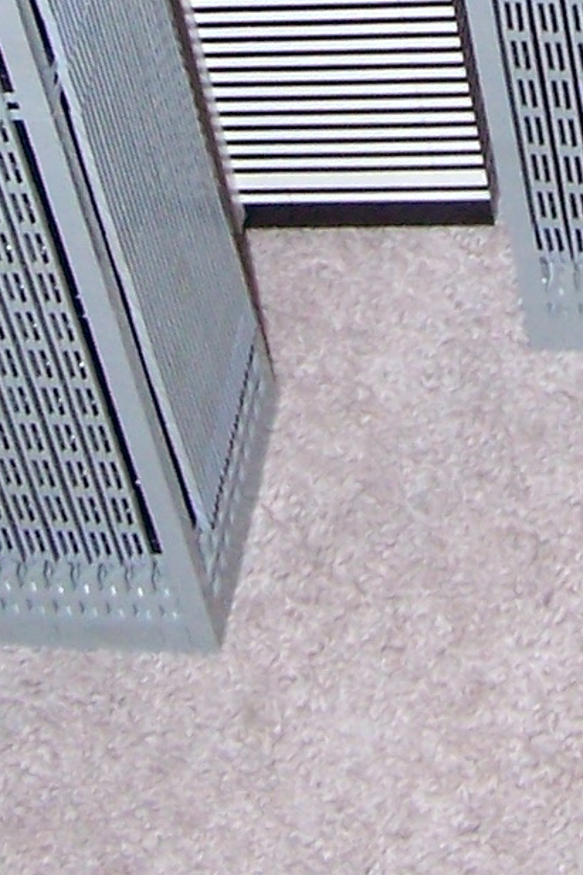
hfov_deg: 8.3
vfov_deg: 12.0
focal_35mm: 165
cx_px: 487
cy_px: -387
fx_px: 4010
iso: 140
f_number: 2.8
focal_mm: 6.3
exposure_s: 1/60
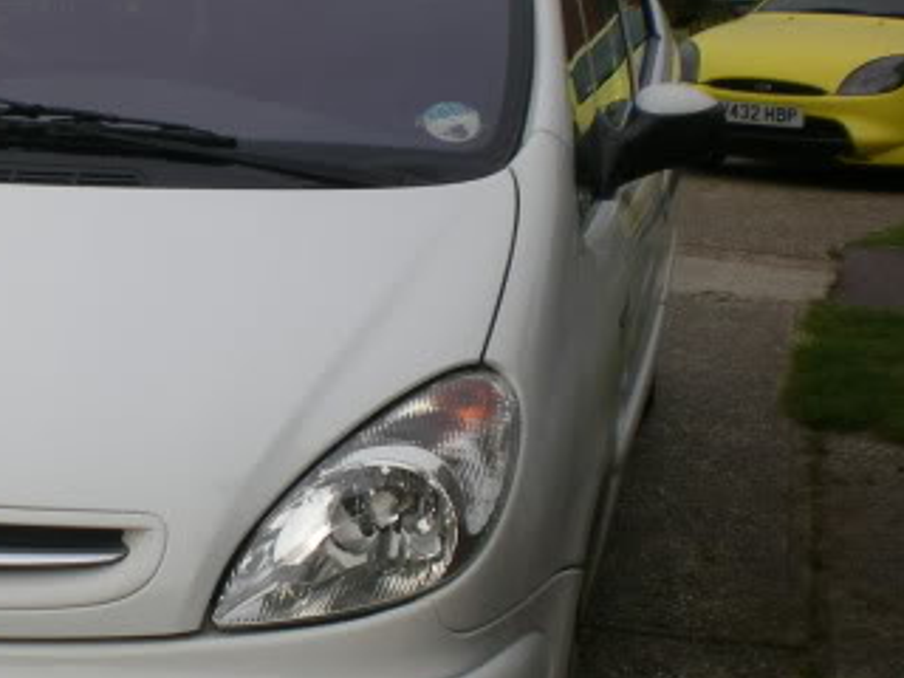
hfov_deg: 24.5
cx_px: 8
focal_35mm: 76
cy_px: 350
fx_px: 1985
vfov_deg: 19.4
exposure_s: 1/186
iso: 50
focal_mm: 6.3
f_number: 4.6
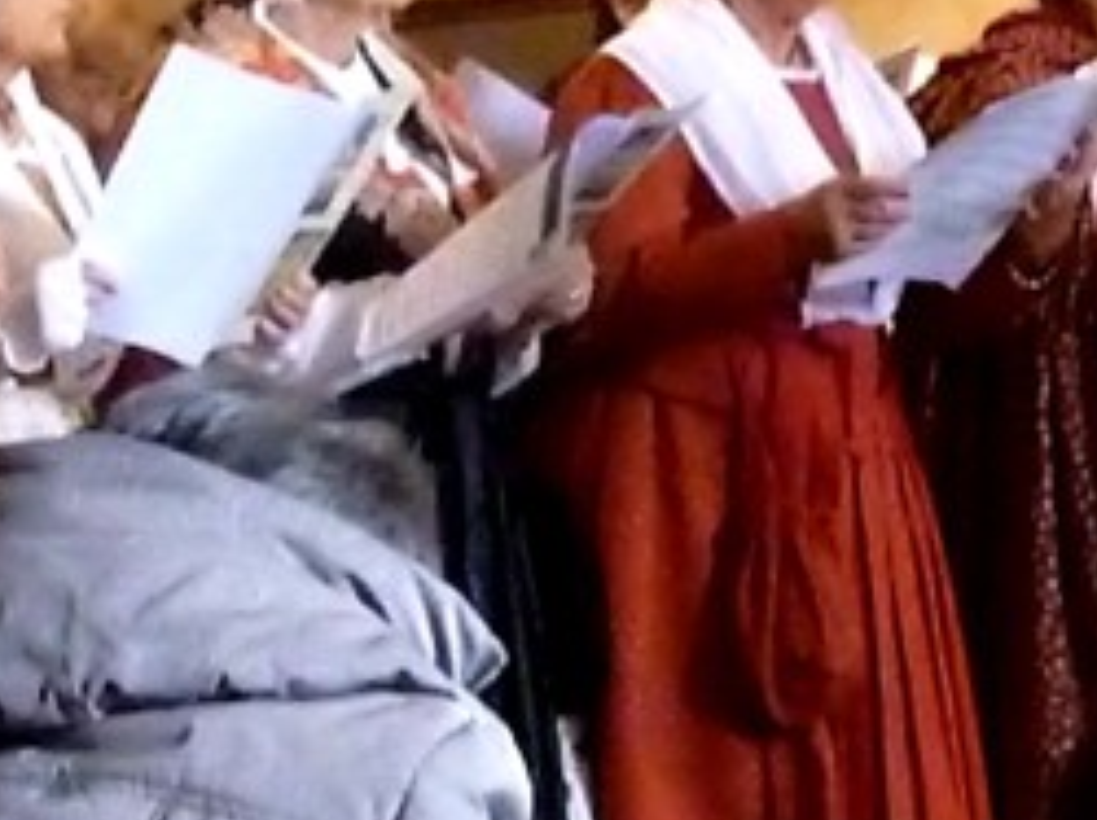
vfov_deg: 7.2
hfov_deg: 9.7
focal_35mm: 205
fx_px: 6490
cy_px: 171
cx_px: 329
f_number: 4.5
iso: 2500
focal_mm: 11.5
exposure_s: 1/80
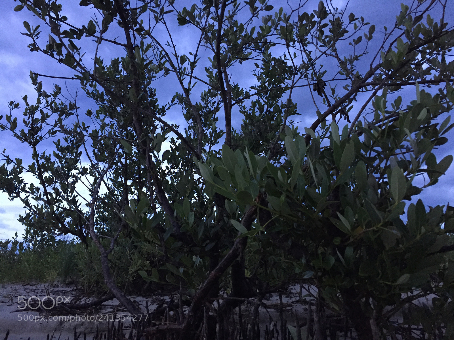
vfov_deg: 48.2
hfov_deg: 61.7
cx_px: 227
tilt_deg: +17.6
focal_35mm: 29
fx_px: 380
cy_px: 170
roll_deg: +1.9
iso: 250
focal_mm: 4.15
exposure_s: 1/15
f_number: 2.2
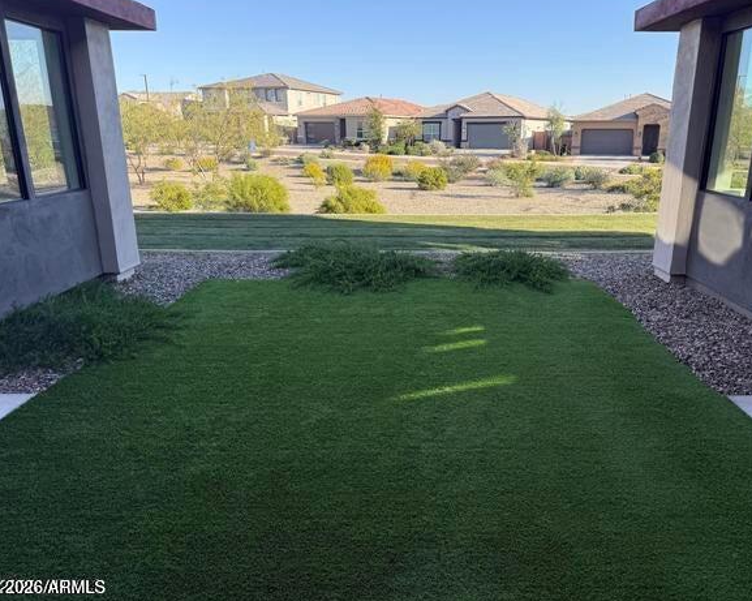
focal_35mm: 26
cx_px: 414
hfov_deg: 65.9
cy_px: 302
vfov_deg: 54.9
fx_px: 578
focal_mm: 6.76
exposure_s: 1/967
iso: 80
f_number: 1.78
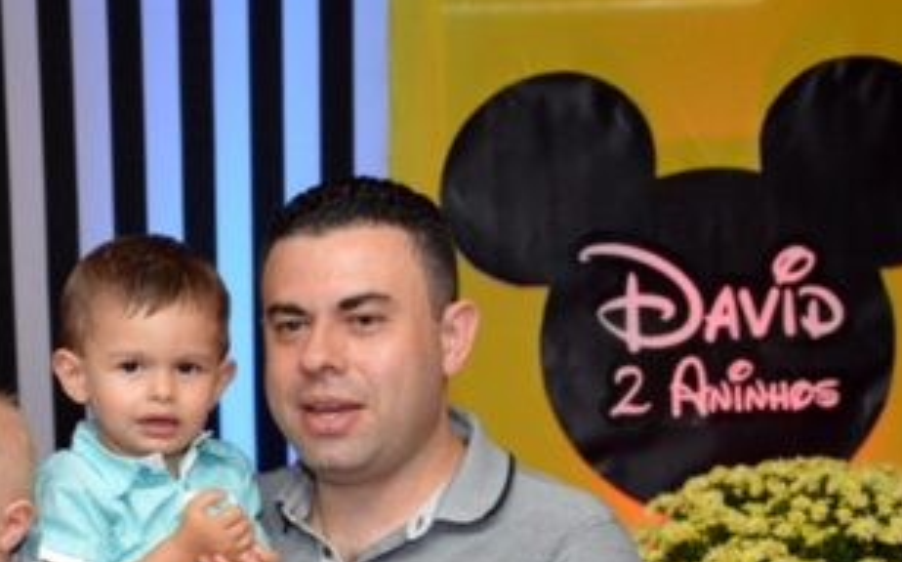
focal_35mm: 122
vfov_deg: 10.6
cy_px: 552
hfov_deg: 16.9
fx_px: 2997
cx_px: 76
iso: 1600
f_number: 5.6
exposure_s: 1/100
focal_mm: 32
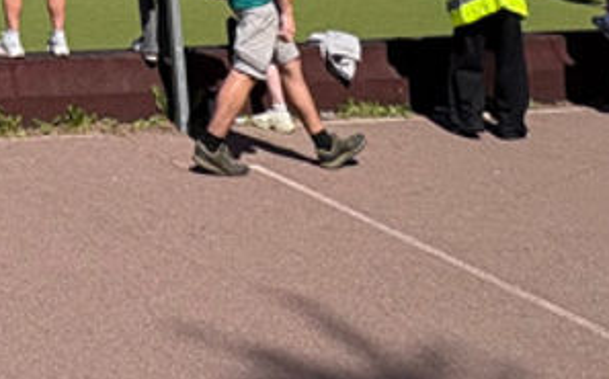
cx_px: -254
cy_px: -475
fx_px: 1128
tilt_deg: +14.5
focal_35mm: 68
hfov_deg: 24.7
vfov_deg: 14.3
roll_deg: -0.2
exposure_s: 1/1976
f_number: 2.2
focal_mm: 2.22
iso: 50
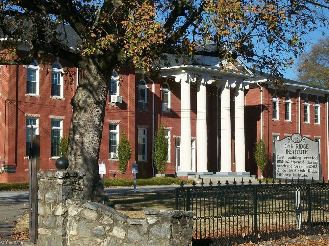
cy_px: 123
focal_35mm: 87
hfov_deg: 22.5
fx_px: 826
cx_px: 164
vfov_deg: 16.9
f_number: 7.6
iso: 80
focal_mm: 14.3
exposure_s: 1/309
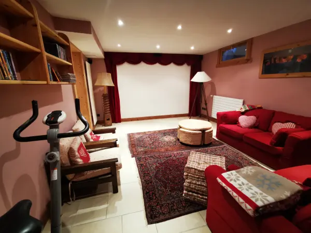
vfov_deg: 78.1
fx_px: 144
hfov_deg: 94.5
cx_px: 156
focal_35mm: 16
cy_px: 116
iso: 500
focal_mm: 2.35
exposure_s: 1/25
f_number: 2.2
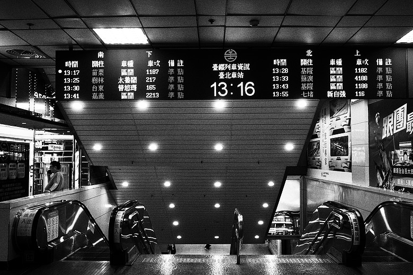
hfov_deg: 54.4
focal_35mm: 35
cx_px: 206
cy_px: 138
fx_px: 401
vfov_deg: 37.9
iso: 1000
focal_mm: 18.3
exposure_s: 1/30
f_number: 2.8
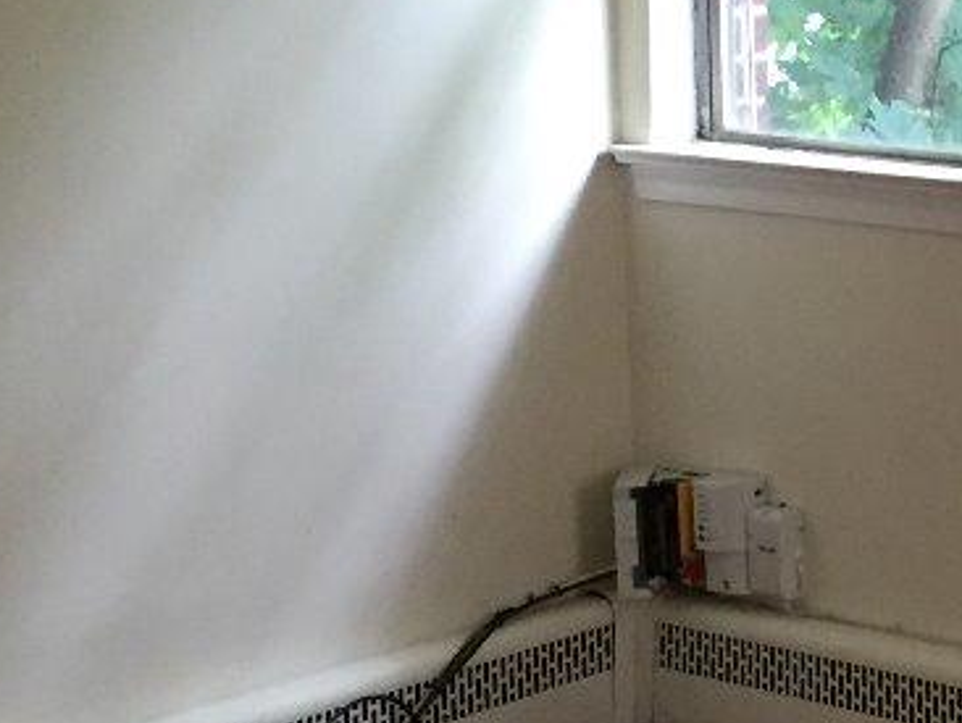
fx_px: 3170
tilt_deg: -7.5
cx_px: 1388
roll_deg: -0.3
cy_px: 124
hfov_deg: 16.0
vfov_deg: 12.9
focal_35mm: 114
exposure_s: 1/30
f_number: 2.2
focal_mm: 4.15
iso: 200
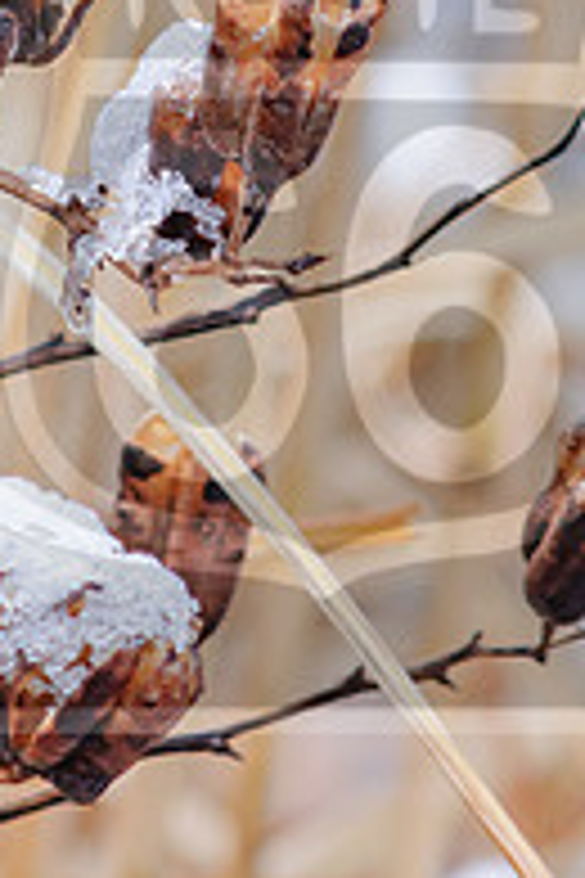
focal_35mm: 968
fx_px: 23593
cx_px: 151
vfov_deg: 2.1
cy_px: 59
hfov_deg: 1.4
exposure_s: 1/320
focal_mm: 280
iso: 400
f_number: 5.6
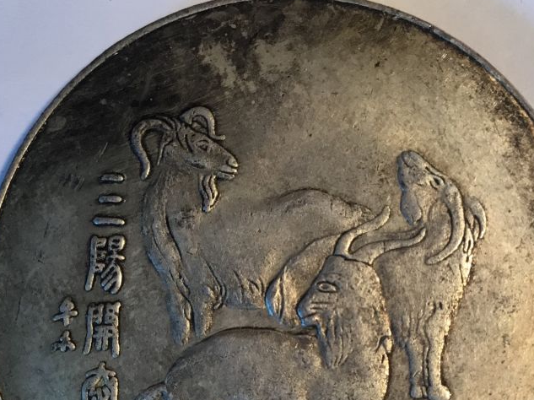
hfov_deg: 38.9
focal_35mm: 49
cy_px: 303
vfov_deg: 29.2
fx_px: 755
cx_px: 291
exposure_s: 1/30
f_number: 2.4
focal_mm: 3.3
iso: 50
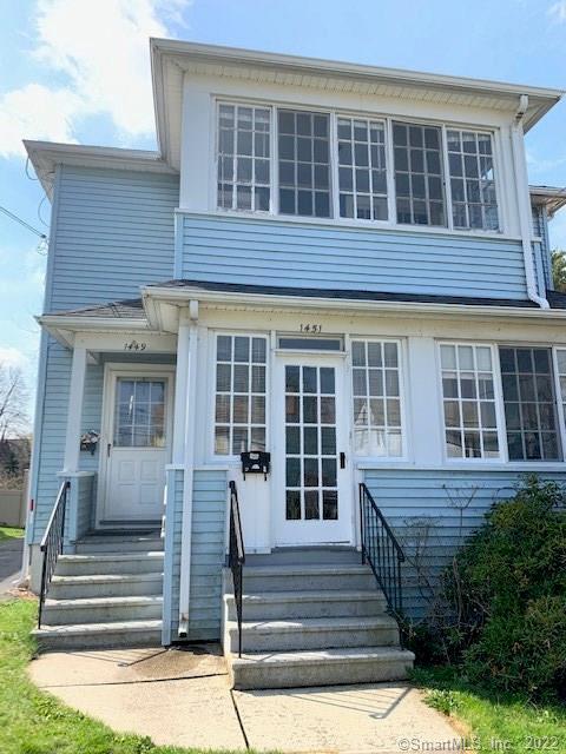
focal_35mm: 26
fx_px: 567
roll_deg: -0.7
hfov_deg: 53.1
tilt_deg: +11.6
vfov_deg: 67.3
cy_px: 377
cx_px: 283
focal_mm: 4.25
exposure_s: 1/1368
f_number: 1.8
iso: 25
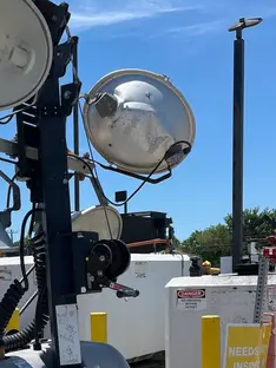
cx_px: 12
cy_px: 339
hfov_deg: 23.2
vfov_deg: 30.2
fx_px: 648
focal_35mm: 61
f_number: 1.6
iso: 50
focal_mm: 5.1
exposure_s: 1/3049
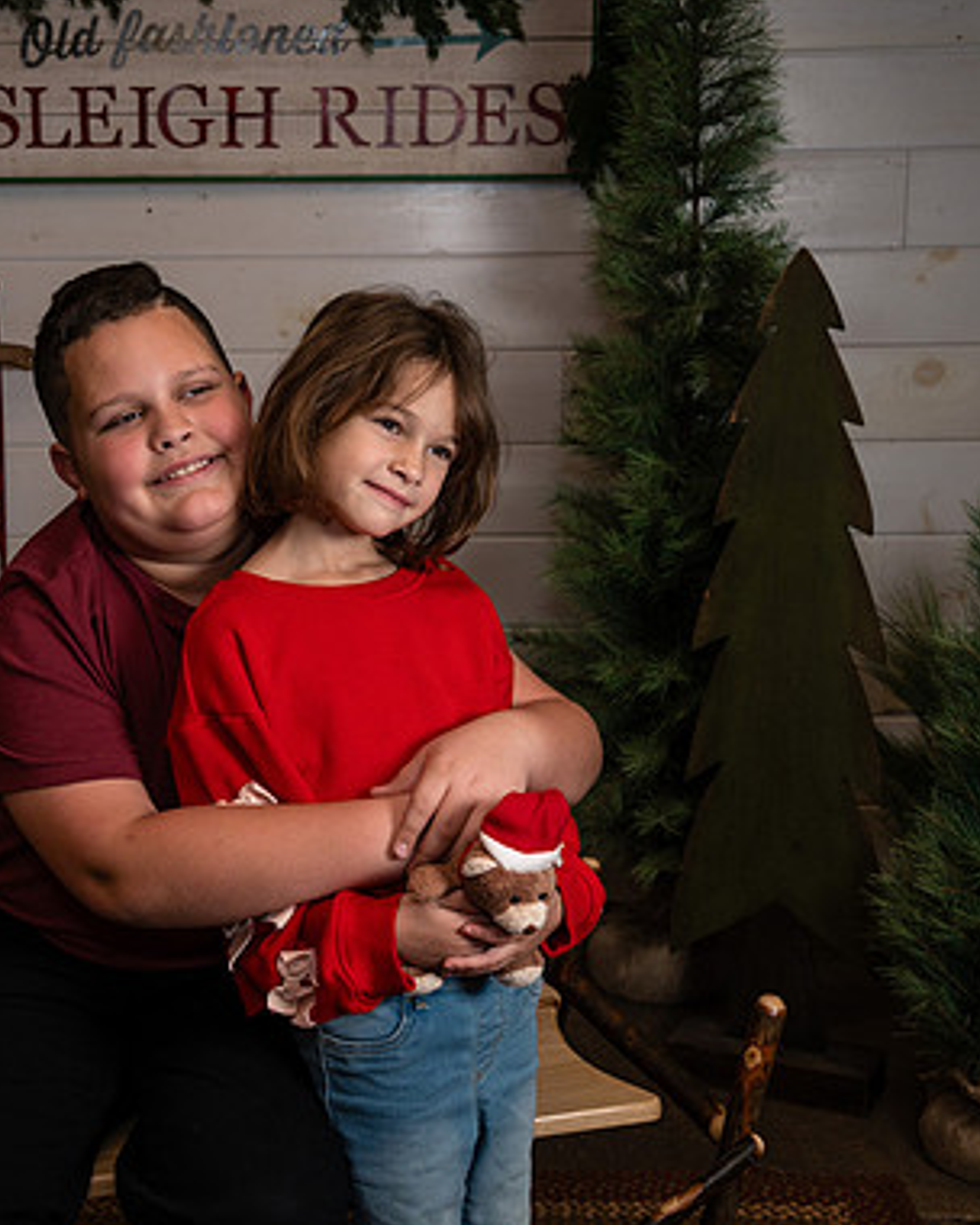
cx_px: 329
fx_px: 1922
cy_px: 608
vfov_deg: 35.4
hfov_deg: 28.4
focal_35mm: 53
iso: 400
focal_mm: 37
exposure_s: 1/250
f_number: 6.3
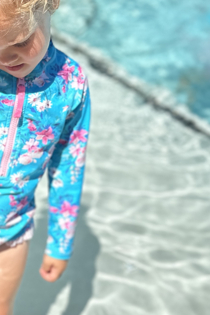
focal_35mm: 67
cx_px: 3
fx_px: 586
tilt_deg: -31.9
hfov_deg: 19.7
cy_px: 146
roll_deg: -3.7
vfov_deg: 30.1
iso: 80
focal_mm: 6.86
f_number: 1.78
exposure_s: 1/4545
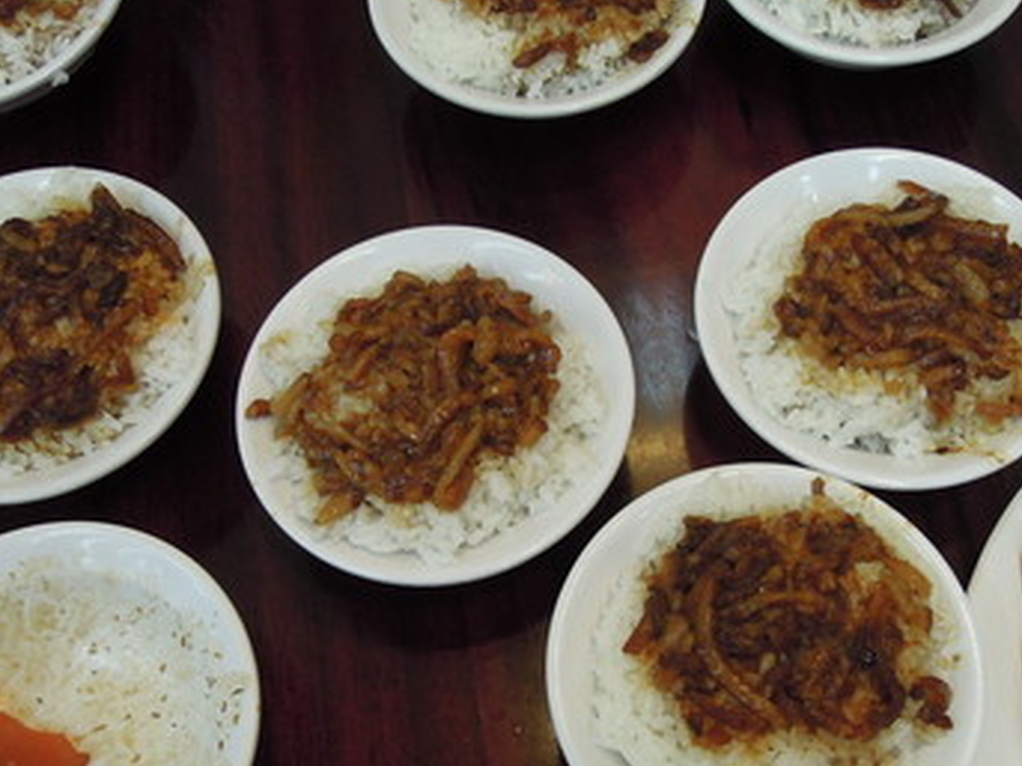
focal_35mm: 42
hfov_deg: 44.7
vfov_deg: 34.2
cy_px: 459
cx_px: 584
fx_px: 1240
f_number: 2.8
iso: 160
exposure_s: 1/50
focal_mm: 4.3
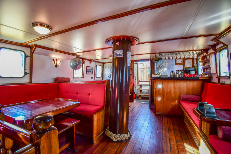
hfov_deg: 100.4
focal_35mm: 15
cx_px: 116
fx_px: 96
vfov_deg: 77.3
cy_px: 77
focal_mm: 10
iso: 500
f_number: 5.6
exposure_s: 1/80
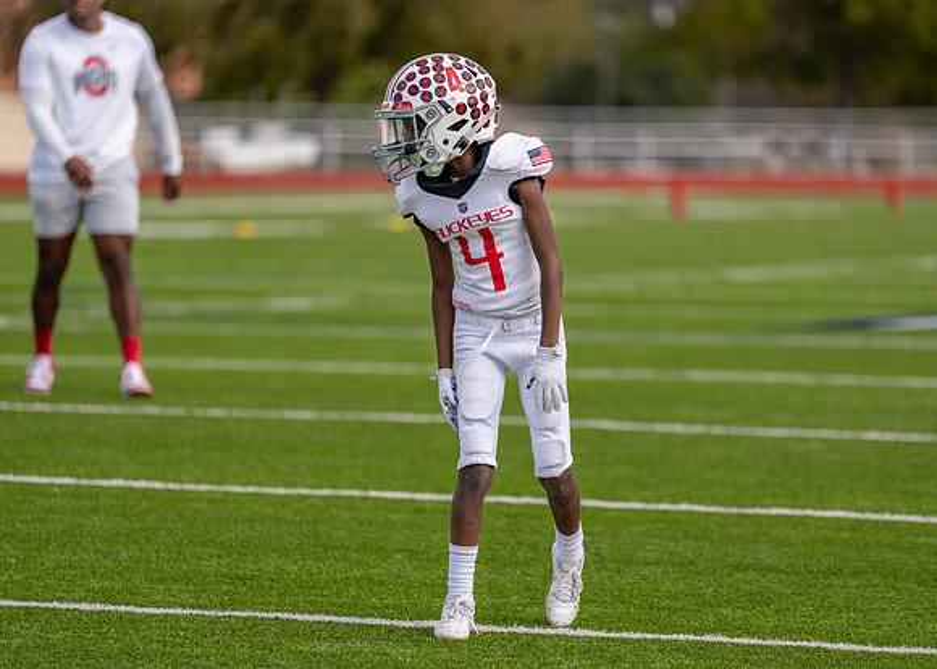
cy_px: 371
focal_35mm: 238
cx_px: 512
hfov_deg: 8.5
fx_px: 6322
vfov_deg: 6.1
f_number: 2.8
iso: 160
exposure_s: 1/4000
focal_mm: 200
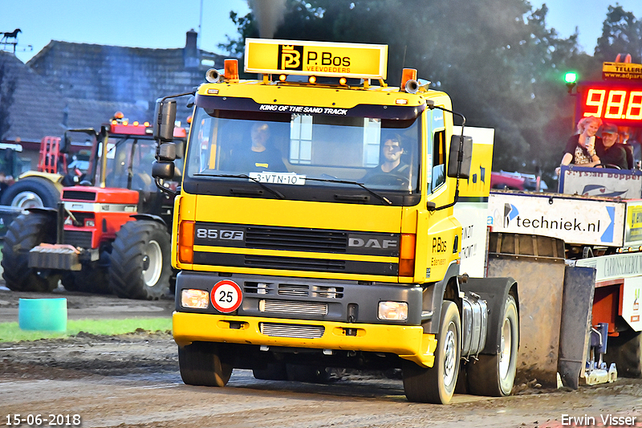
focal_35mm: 330
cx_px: 321
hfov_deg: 6.2
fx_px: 5883
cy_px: 214
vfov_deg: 4.2
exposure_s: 1/100
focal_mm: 220
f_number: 5.6
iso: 2500
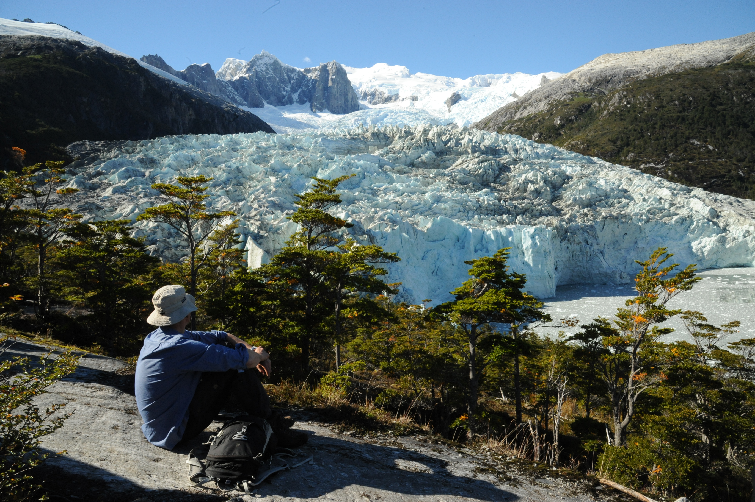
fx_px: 503
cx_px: 378
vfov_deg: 53.1
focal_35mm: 24
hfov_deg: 73.8
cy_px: 251
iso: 1800
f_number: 22
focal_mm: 24
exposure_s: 1/400
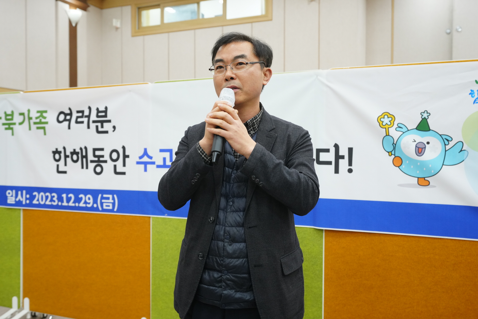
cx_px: 239
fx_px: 465
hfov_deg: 54.4
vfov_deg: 37.9
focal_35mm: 35
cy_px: 160
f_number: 4
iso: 2000
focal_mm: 35
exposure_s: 1/160
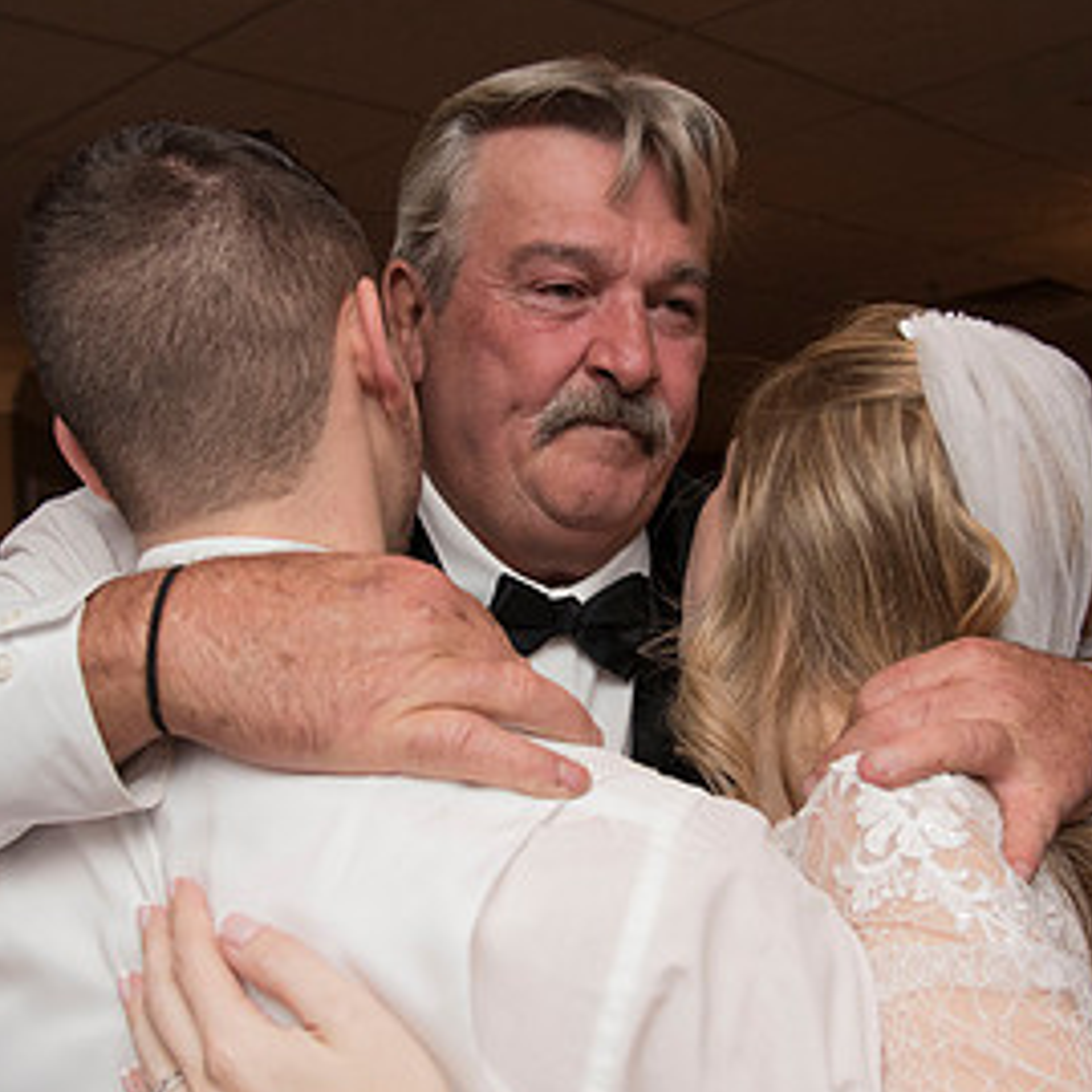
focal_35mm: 44
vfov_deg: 38.3
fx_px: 1570
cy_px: 534
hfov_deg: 38.3
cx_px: 605
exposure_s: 1/200
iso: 2000
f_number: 4
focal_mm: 24
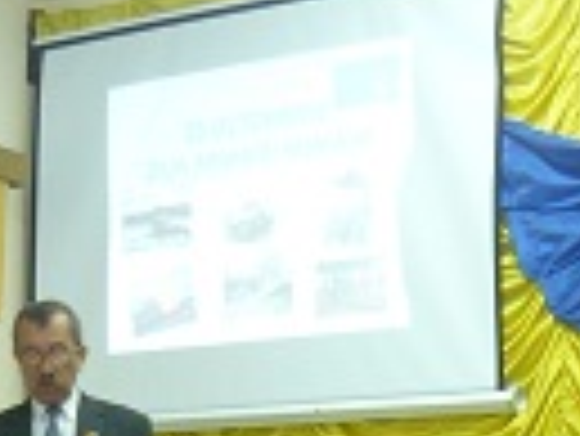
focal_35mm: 105
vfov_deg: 13.3
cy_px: 665
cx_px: 333
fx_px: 1761
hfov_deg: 18.7
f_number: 2.8
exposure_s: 1/30
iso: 320
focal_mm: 5.5
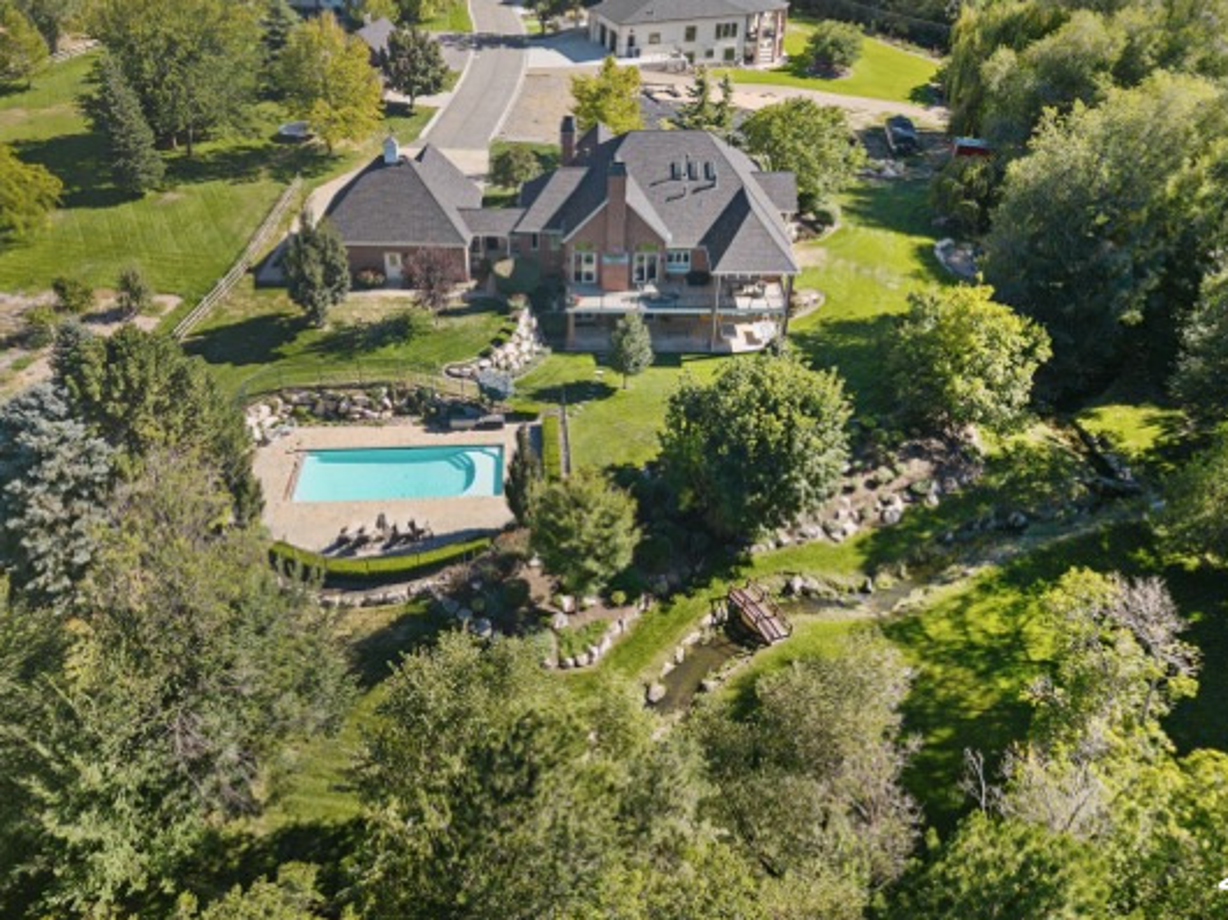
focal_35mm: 29
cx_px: 575
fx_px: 1028
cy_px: 389
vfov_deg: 48.0
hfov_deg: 61.6
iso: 650
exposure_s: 1/120
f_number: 1.8
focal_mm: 8.67
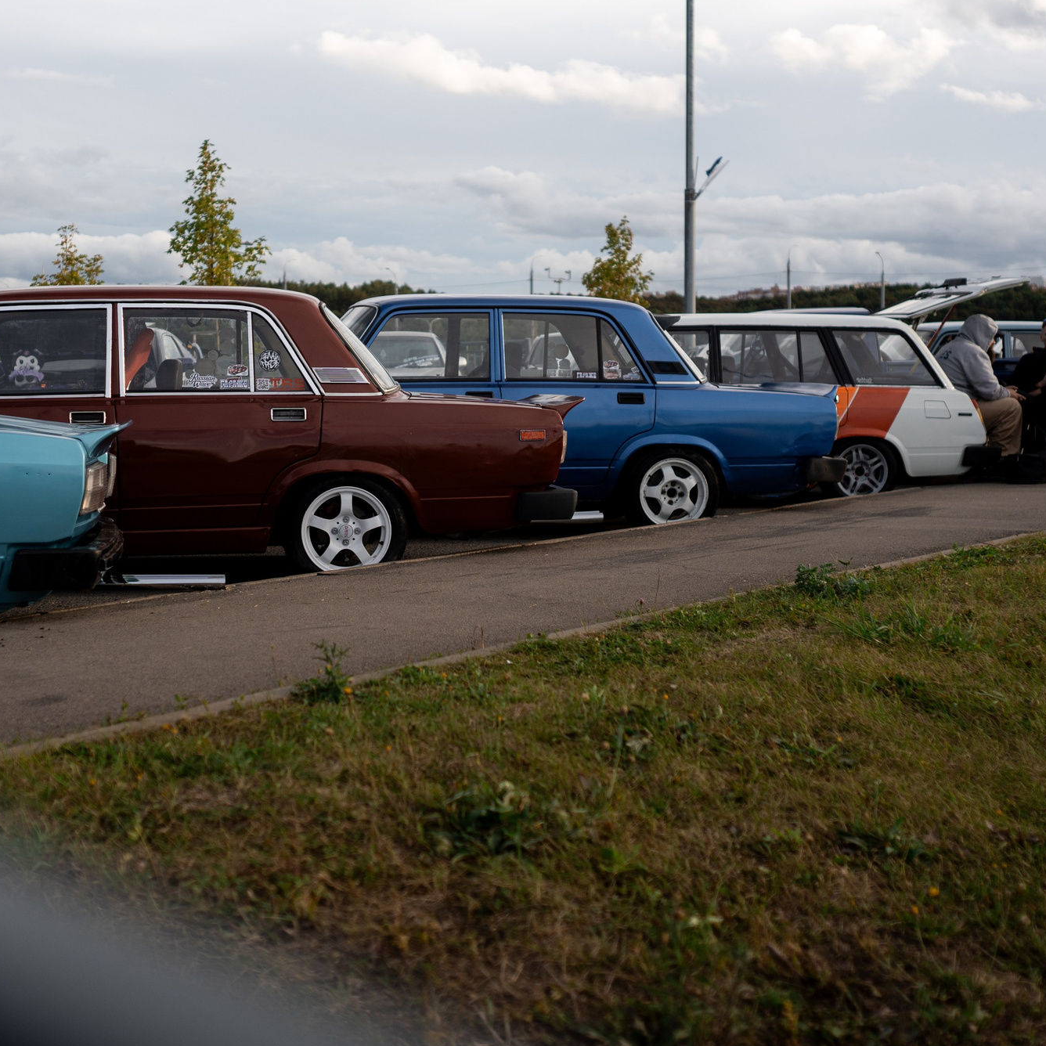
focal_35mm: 57
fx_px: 1949
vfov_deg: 30.0
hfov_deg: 29.9
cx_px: 392
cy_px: 426
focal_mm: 35
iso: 100
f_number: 2.2
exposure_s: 1/2000
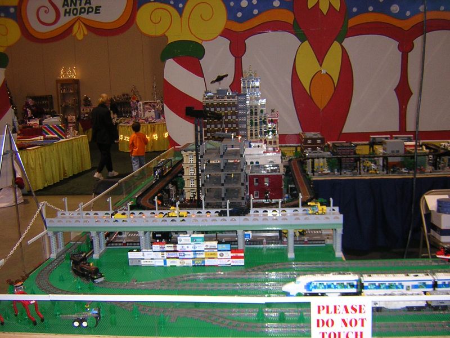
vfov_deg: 39.7
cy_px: 169
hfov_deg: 51.4
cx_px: 225
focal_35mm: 36
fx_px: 468
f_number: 2.6
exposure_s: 1/60.1
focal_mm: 4.7
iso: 282
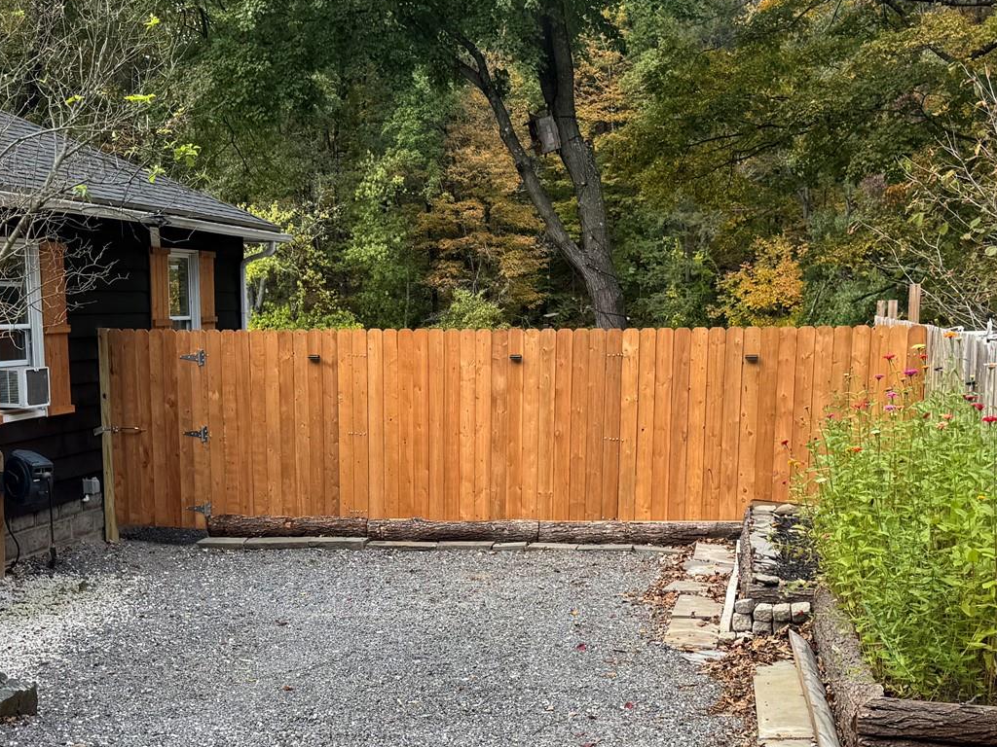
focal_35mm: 48
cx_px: 383
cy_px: 546
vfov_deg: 29.9
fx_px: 1382
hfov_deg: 39.4
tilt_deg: -12.3
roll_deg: -0.5
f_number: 1.78
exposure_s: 1/615
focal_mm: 6.76
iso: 80
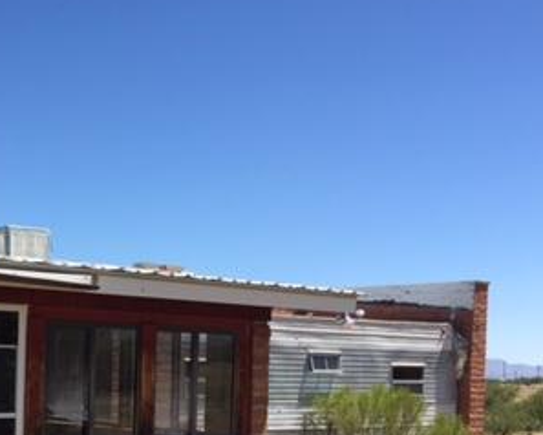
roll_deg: -0.3
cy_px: 384
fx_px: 981
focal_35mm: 61
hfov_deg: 29.4
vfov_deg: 24.4
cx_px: 35
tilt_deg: -1.4
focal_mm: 4.15
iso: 32
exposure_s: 1/1582
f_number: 2.2
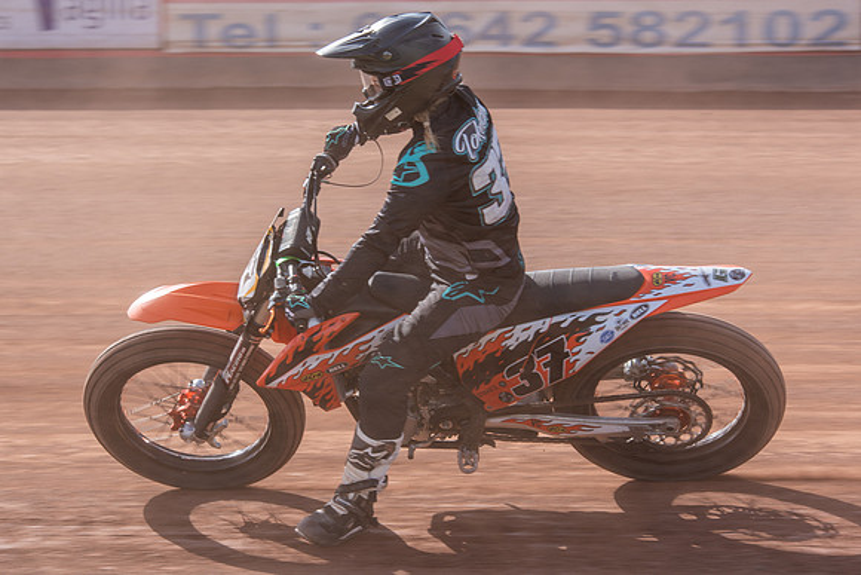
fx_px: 2753
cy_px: 282
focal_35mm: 115
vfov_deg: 11.9
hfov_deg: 17.8
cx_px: 420
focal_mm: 105
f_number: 6.3
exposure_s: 1/320
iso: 140
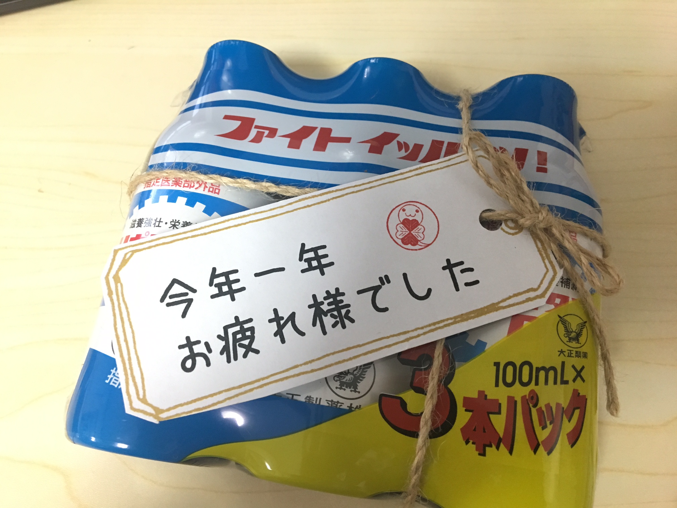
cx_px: 338
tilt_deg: -69.8
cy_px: 254
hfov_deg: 61.7
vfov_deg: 48.2
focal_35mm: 29
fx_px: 567
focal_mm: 4.15
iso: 200
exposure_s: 1/24
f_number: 2.2
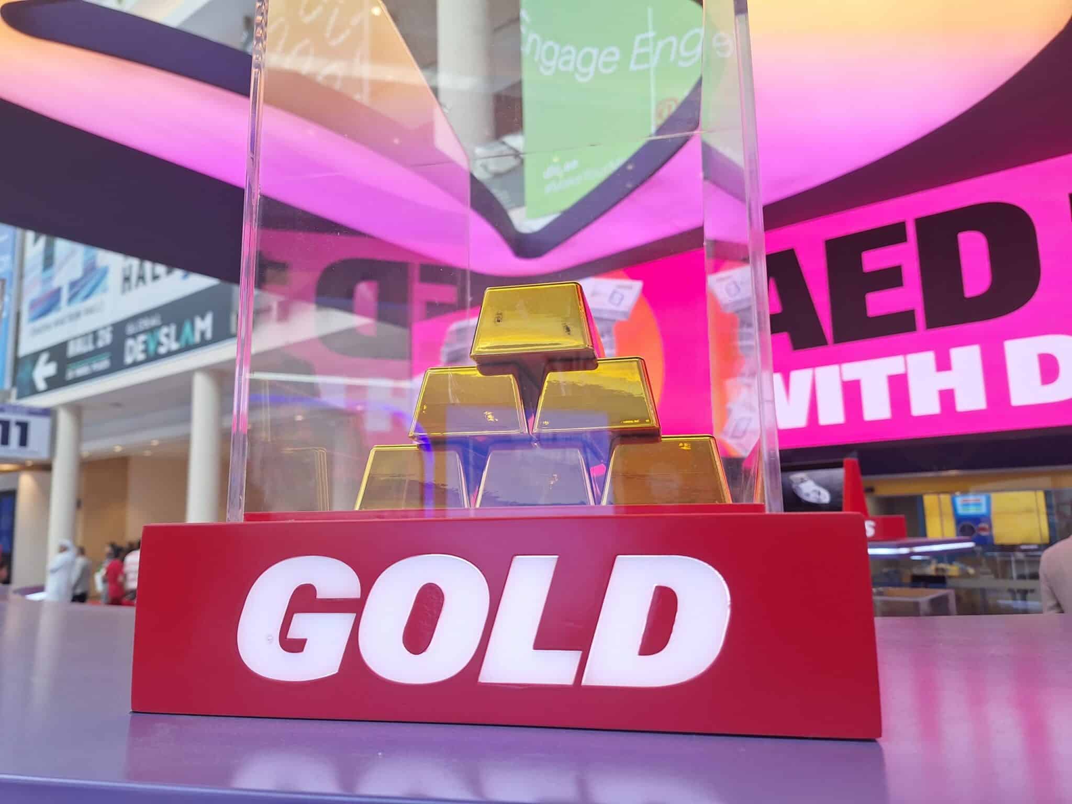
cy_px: 402
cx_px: 536
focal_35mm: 23
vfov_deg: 58.9
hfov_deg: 73.9
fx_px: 712
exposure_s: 1/123
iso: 40
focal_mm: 5.54
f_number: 1.8
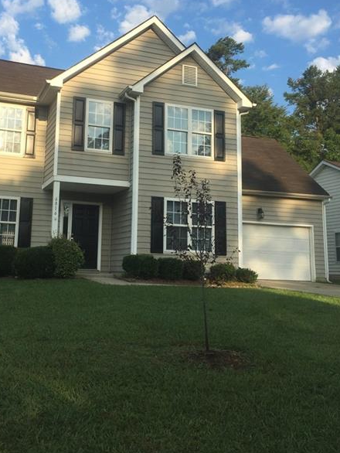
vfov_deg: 48.6
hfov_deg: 37.5
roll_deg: -1.8
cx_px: 126
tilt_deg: +12.1
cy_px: 177
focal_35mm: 38
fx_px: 497
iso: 32
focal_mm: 4.15
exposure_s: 1/1014
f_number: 2.2
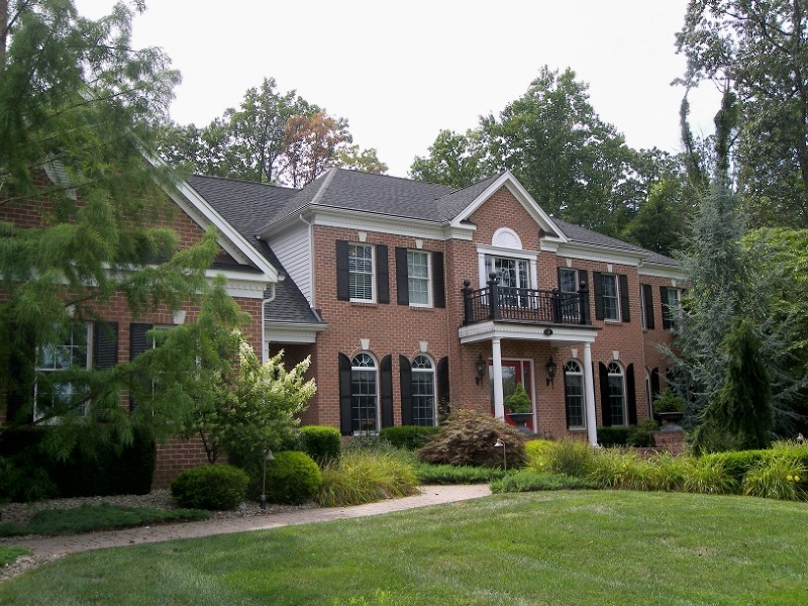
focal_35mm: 38
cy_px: 303
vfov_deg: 37.7
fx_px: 887
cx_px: 404
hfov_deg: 49.0
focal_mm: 7.9
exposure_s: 1/400
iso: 50
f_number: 3.2
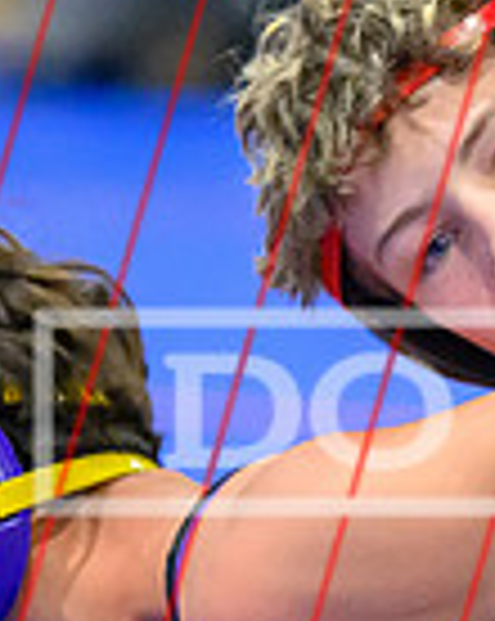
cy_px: 443
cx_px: 868
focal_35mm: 521
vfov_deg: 3.7
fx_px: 9562
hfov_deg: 3.0
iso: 10000
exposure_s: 1/640
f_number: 2.8
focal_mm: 130
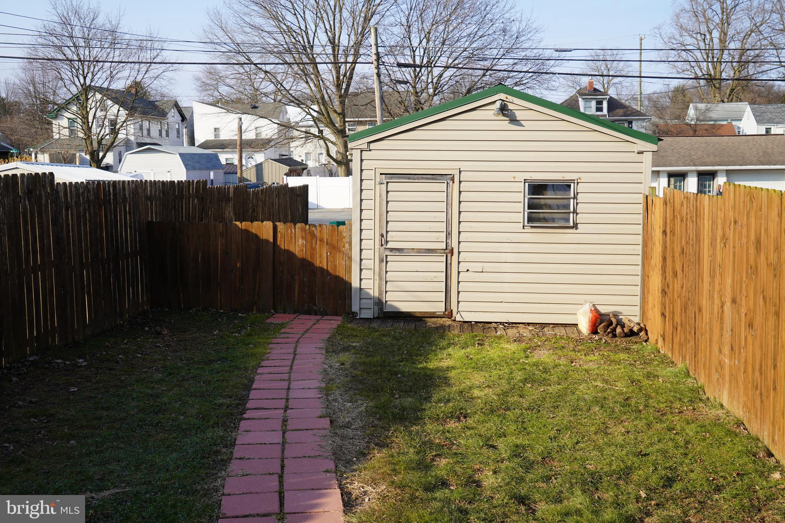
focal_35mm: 38
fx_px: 828
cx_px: 392
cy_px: 262
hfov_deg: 50.7
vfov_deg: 35.0
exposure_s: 1/125
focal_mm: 38
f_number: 8
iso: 100
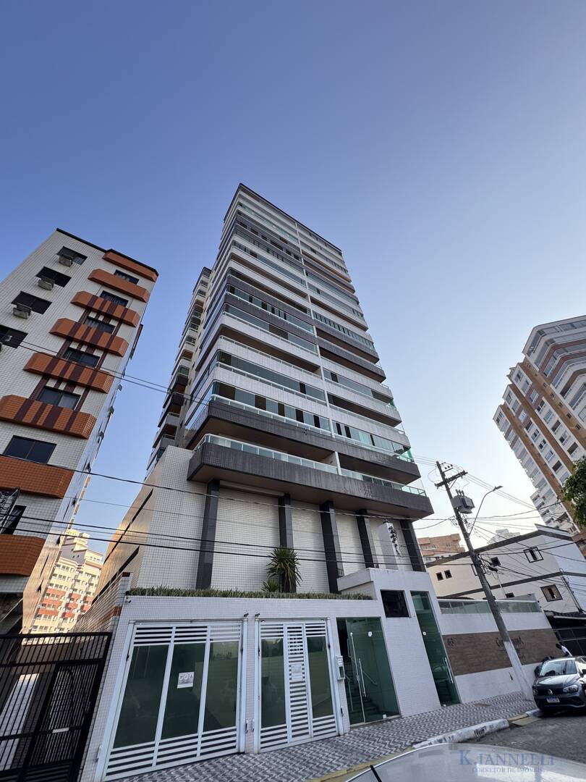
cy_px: 391
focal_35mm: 14
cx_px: 293
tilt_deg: +40.5
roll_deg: +6.8
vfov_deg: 102.1
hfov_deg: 85.7
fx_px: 316
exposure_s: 1/325
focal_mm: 2.22
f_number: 2.2
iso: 40
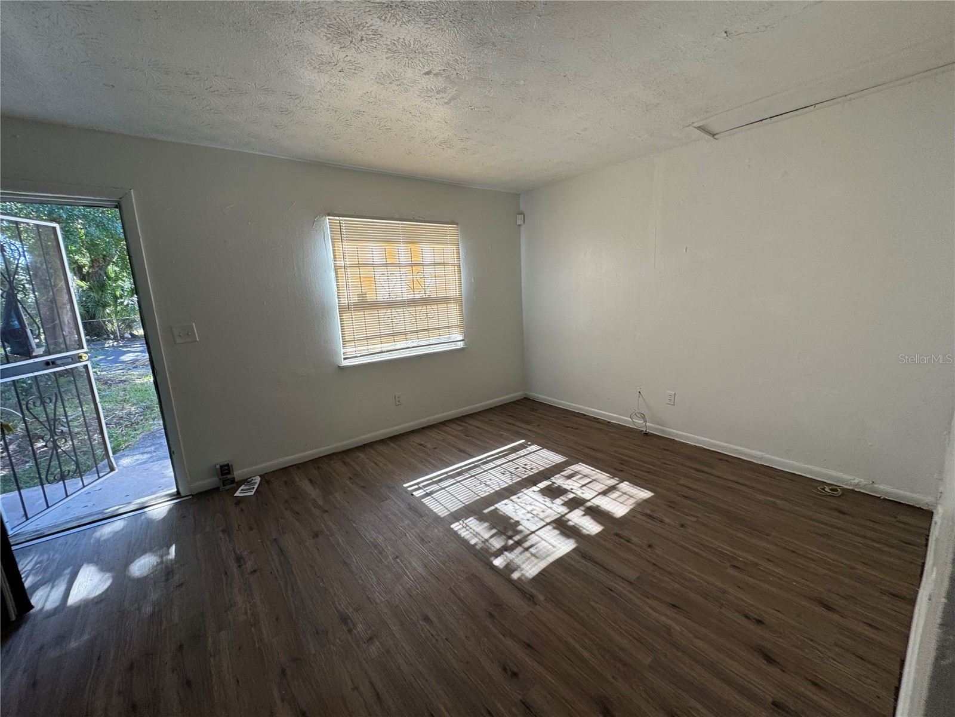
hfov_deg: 102.1
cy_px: 358
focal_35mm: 14
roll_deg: +1.0
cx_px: 478
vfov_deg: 85.7
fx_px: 386
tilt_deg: -11.2
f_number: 2.2
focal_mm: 2.22
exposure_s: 1/99
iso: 40
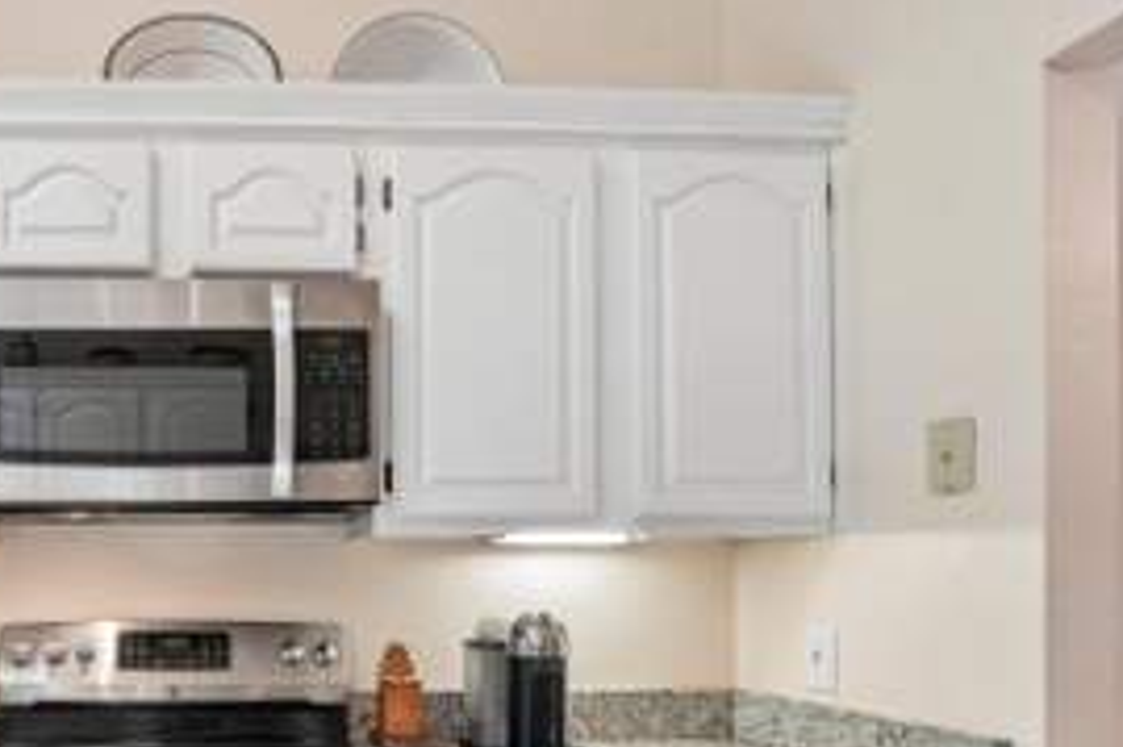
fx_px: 779
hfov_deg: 64.4
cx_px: 205
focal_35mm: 25
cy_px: 582
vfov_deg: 48.7
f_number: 11
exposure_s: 1/4
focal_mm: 14
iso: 320
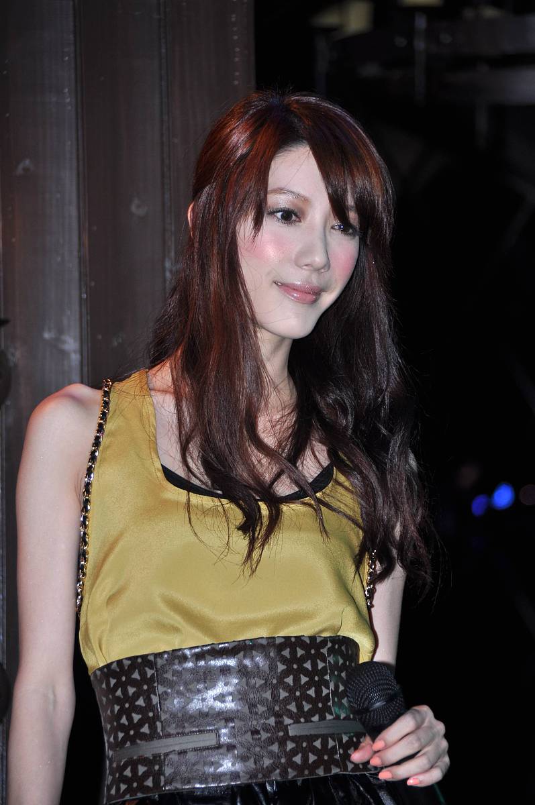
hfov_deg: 5.4
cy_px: 402
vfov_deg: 8.1
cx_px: 268
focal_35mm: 255
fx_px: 5699
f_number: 6.3
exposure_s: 1/125
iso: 200
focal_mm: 170
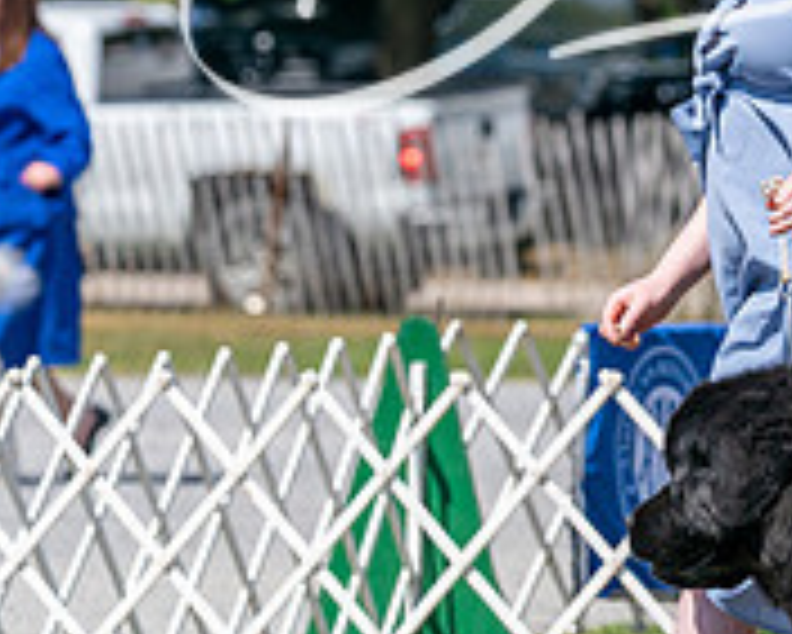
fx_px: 11046
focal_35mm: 471
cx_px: 938
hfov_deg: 4.1
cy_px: 211
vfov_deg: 3.3
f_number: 4.5
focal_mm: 131
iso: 200
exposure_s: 1/1600
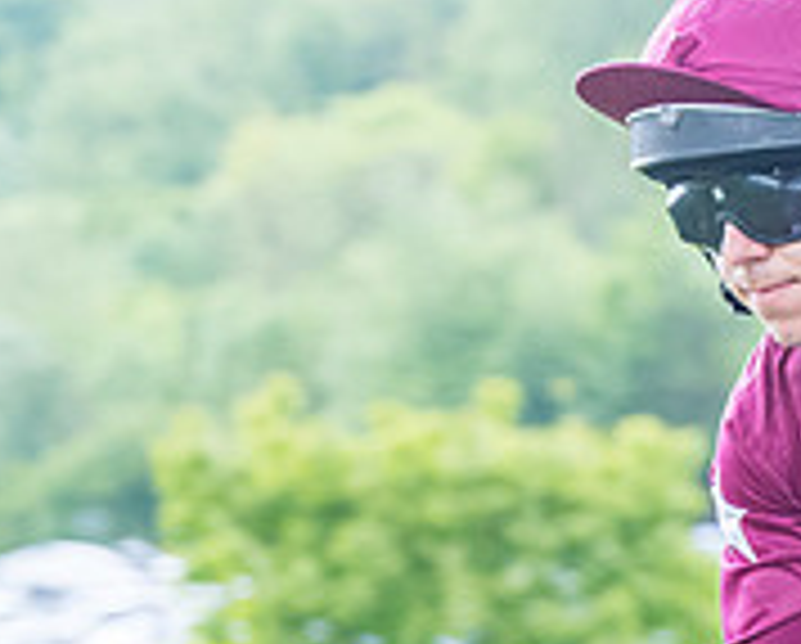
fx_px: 9142
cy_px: 1099
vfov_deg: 4.0
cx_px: 1062
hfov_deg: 5.0
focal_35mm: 385
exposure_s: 1/640
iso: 800
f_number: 4
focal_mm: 70
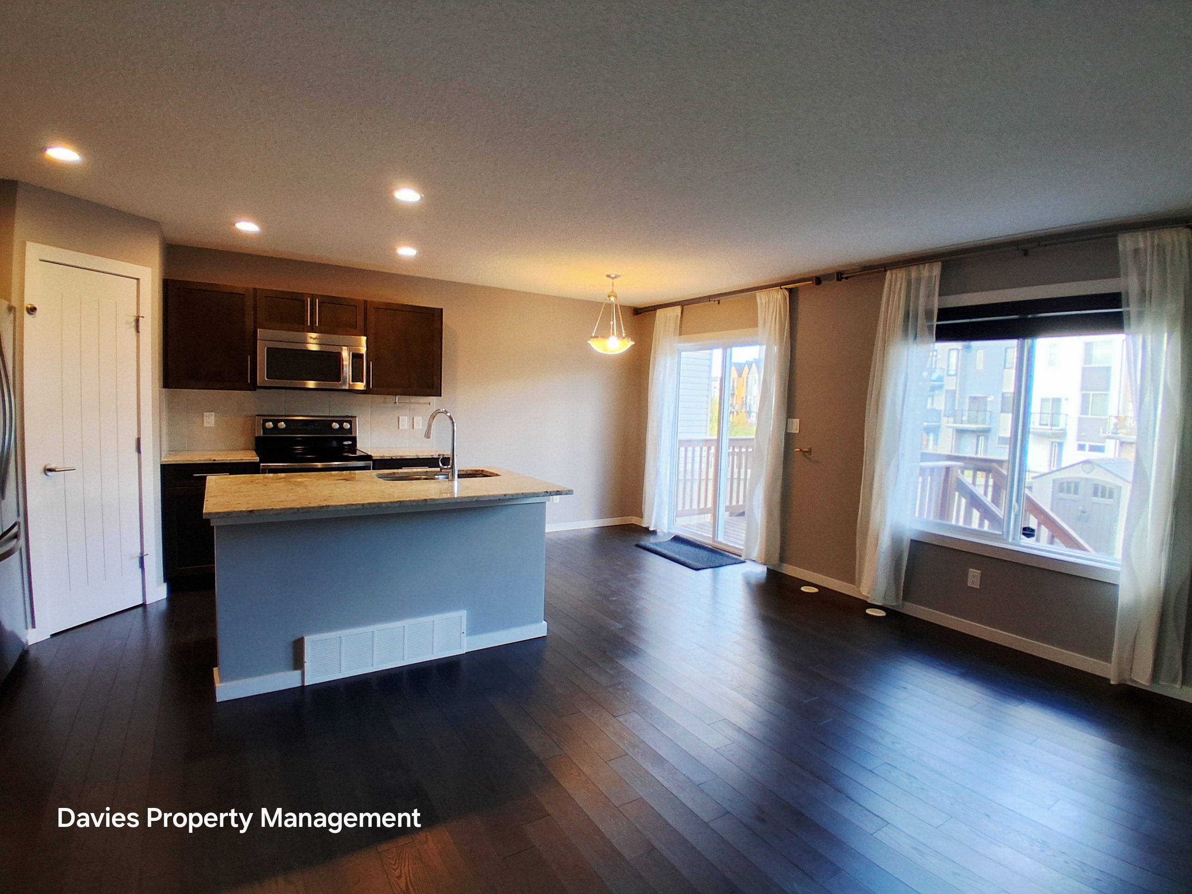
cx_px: 596
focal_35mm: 17
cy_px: 447
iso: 100
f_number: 2.2
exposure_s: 1/60
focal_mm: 1.4
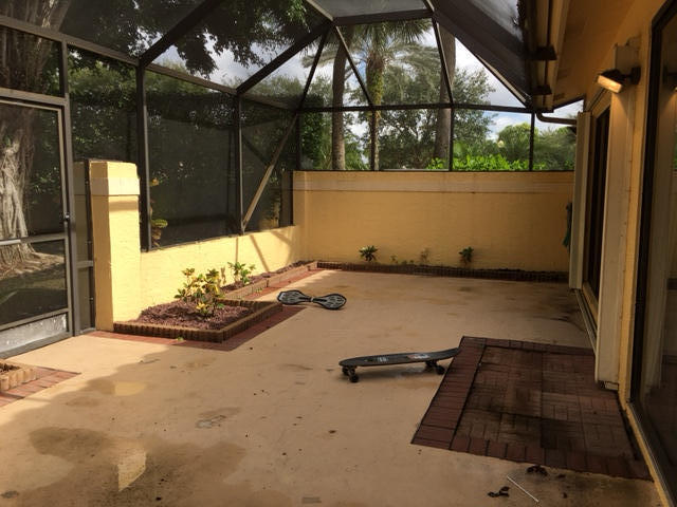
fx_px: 567
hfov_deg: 61.7
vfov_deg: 48.2
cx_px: 338
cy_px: 254
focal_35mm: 29
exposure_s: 1/705
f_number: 2.2
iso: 25
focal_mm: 4.15
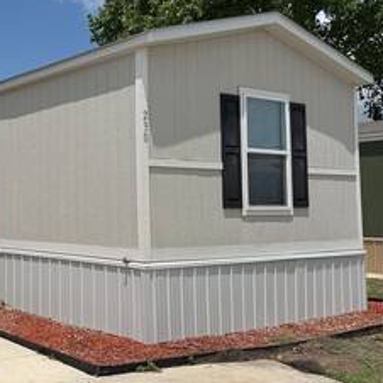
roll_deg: -0.3
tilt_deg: +2.6
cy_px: 180
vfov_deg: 35.3
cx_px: -19
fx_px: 601
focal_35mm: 48
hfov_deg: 32.0
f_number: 1.78
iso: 80
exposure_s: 1/10309
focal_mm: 6.76
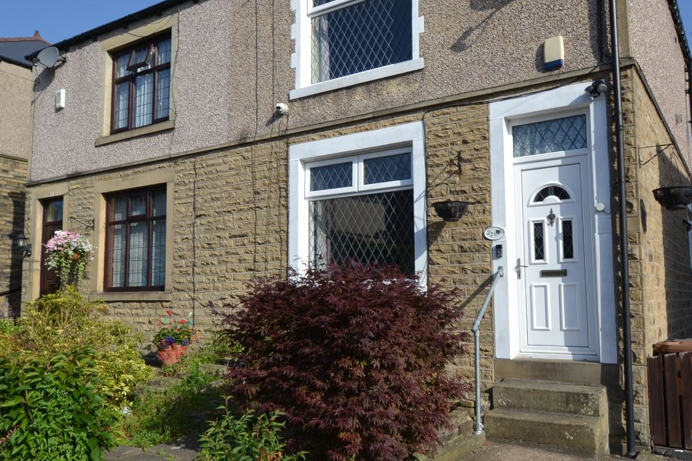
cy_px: 235
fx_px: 557
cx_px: 375
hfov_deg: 63.6
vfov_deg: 45.0
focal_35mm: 29
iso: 100
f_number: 8
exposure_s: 1/250
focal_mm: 10
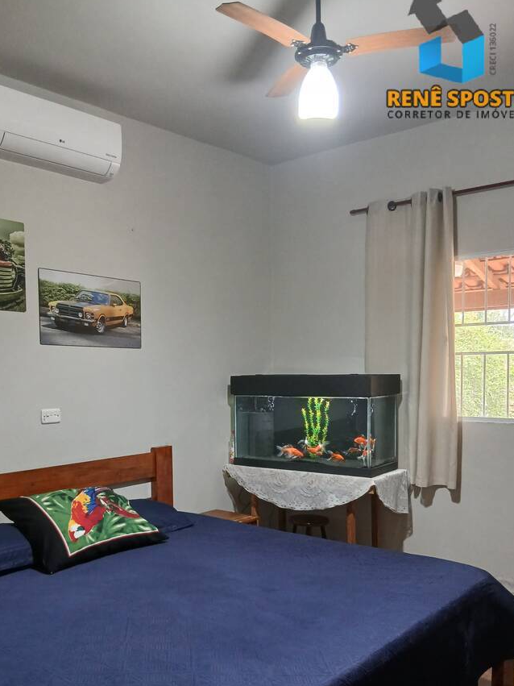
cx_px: 221
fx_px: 654
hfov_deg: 42.8
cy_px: 414
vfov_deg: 54.9
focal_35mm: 33
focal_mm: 3.98
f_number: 1.8
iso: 250
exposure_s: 1/30
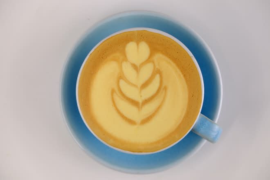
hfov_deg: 24.5
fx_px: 622
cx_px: 135
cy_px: 90
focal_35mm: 83
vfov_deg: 16.5
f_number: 4
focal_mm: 55
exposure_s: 1/180
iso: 320
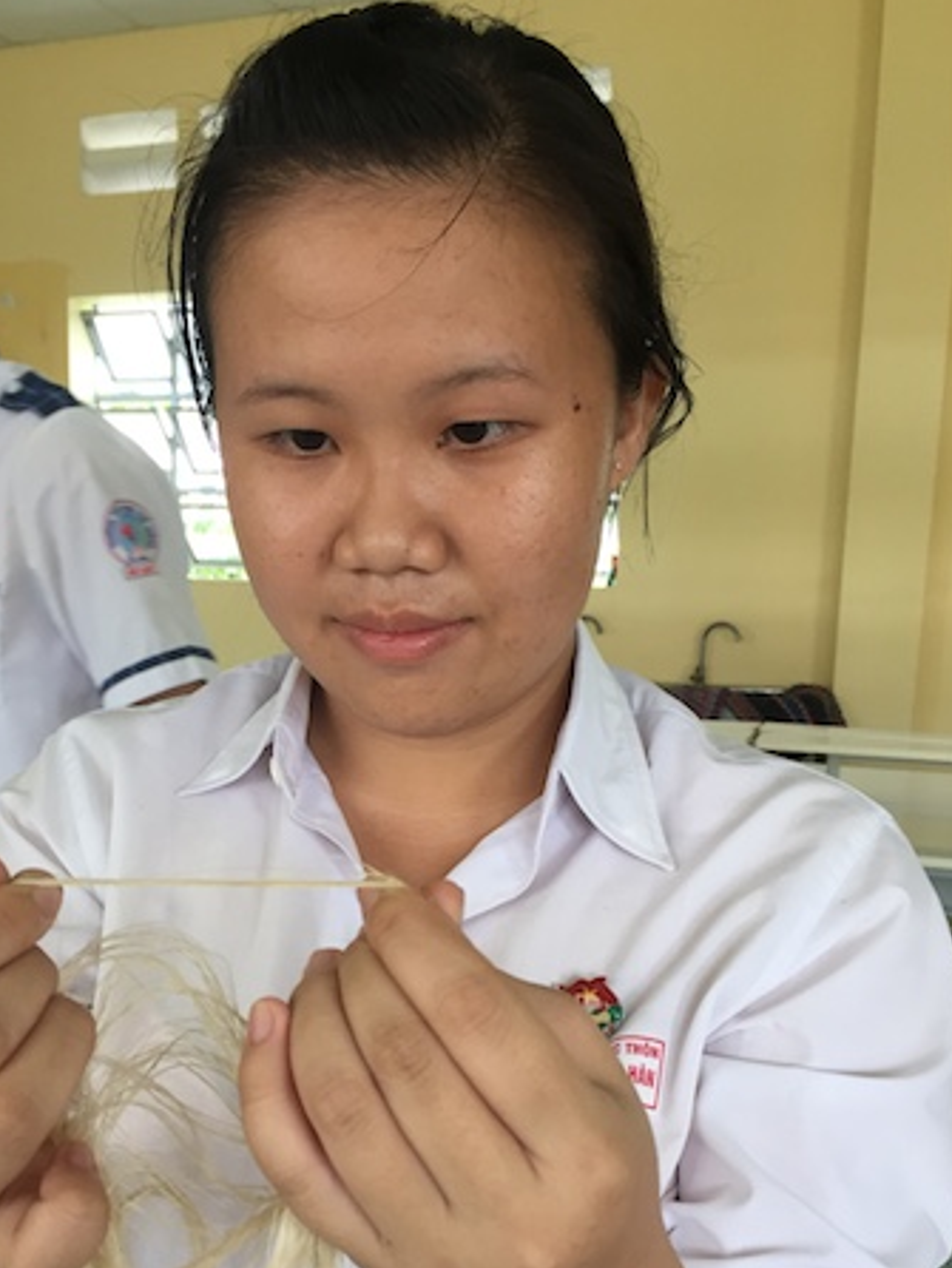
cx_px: 332
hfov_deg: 36.5
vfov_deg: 47.3
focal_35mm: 39
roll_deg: -0.9
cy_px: 807
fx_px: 1429
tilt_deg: -10.5
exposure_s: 1/40
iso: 32
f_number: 2.2
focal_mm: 4.15
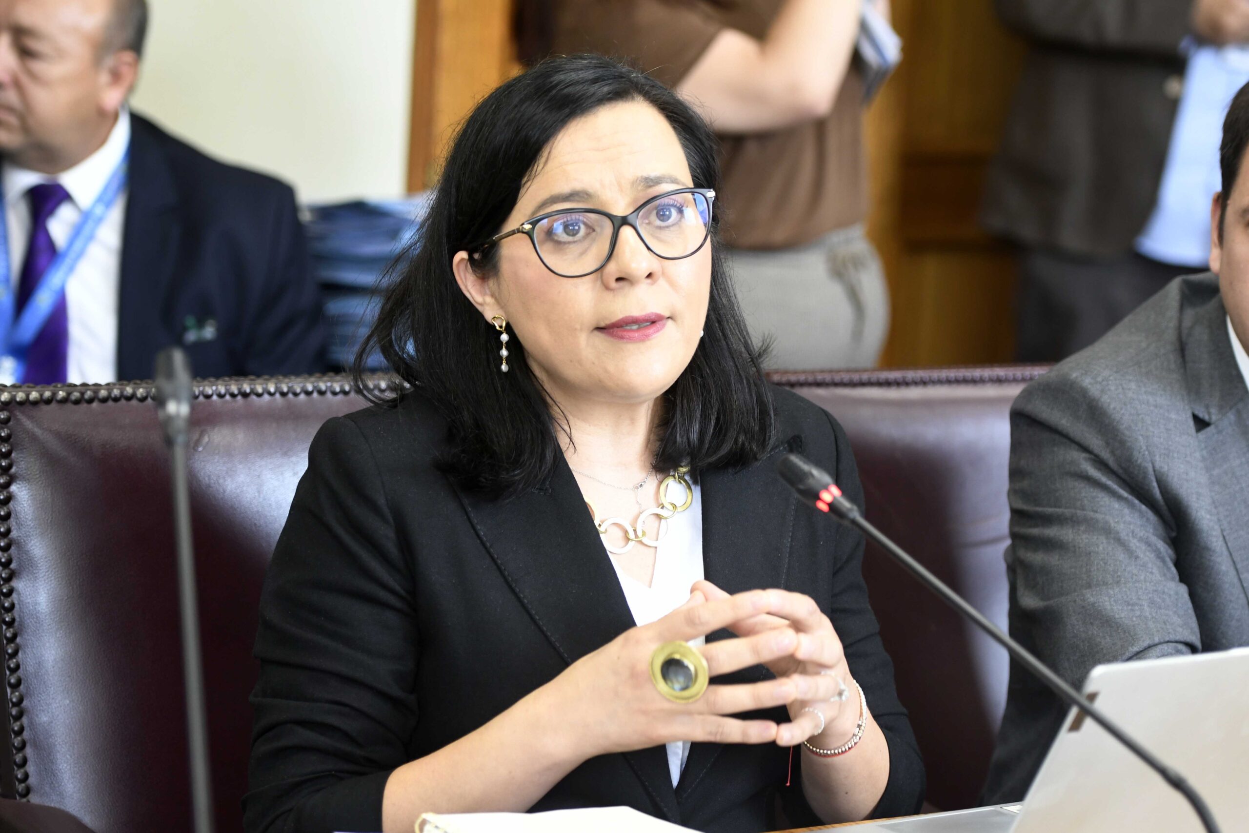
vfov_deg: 13.0
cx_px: 624
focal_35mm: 105
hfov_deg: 19.5
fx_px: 3643
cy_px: 416
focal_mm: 70
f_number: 2.8
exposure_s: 1/125
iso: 1000
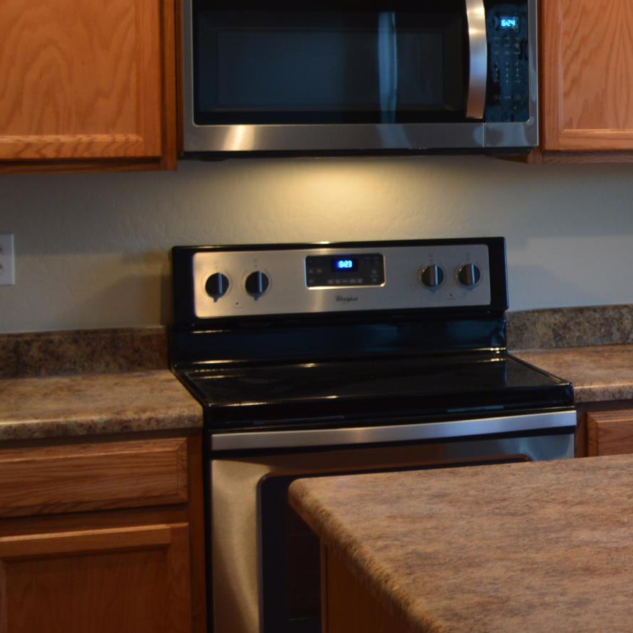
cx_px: 1045
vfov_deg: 16.7
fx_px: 2152
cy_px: 184
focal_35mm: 104
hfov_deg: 15.1
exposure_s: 1/8
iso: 100
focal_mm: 24
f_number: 4
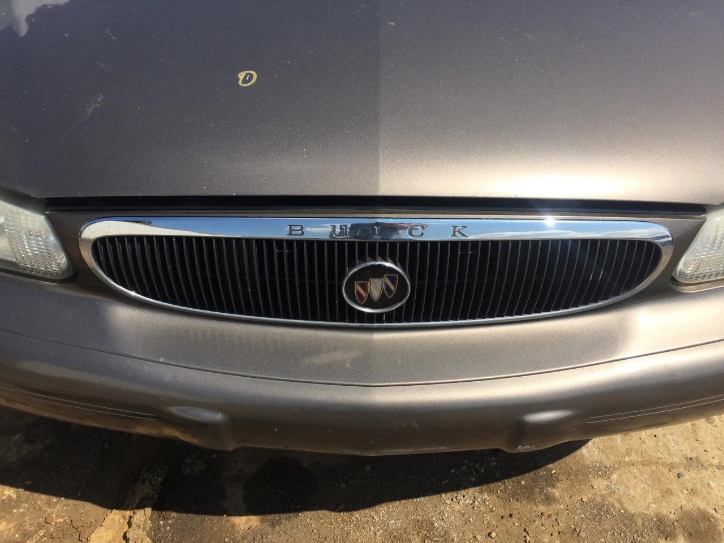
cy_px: 272
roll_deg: -0.6
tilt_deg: -36.8
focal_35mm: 29
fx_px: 607
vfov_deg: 48.2
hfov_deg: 61.7
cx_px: 362
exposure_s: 1/2160
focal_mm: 4.15
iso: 32
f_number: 2.2
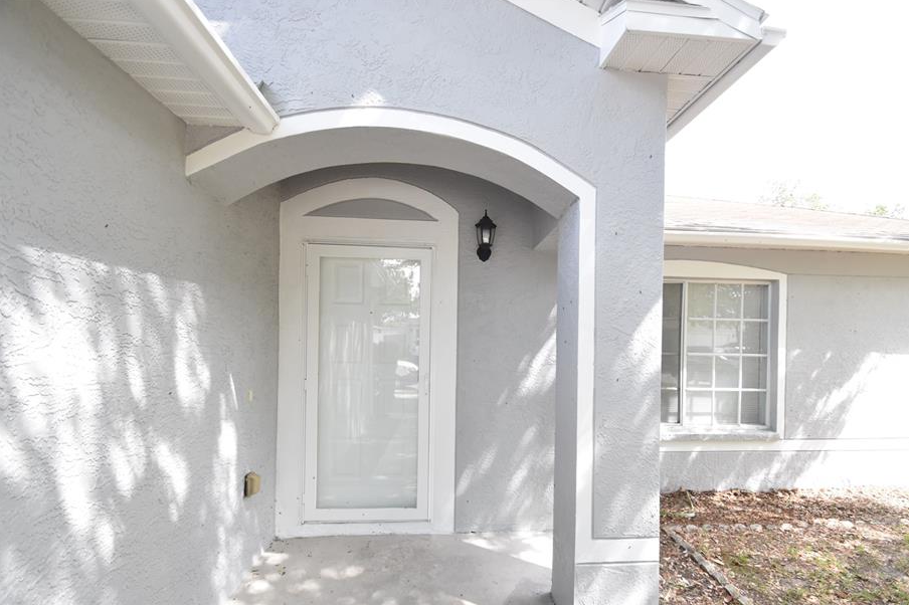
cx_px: 482
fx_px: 429
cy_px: 337
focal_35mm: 17
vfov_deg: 70.2
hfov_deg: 93.2
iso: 800
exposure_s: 1/750
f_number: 3.5
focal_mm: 10
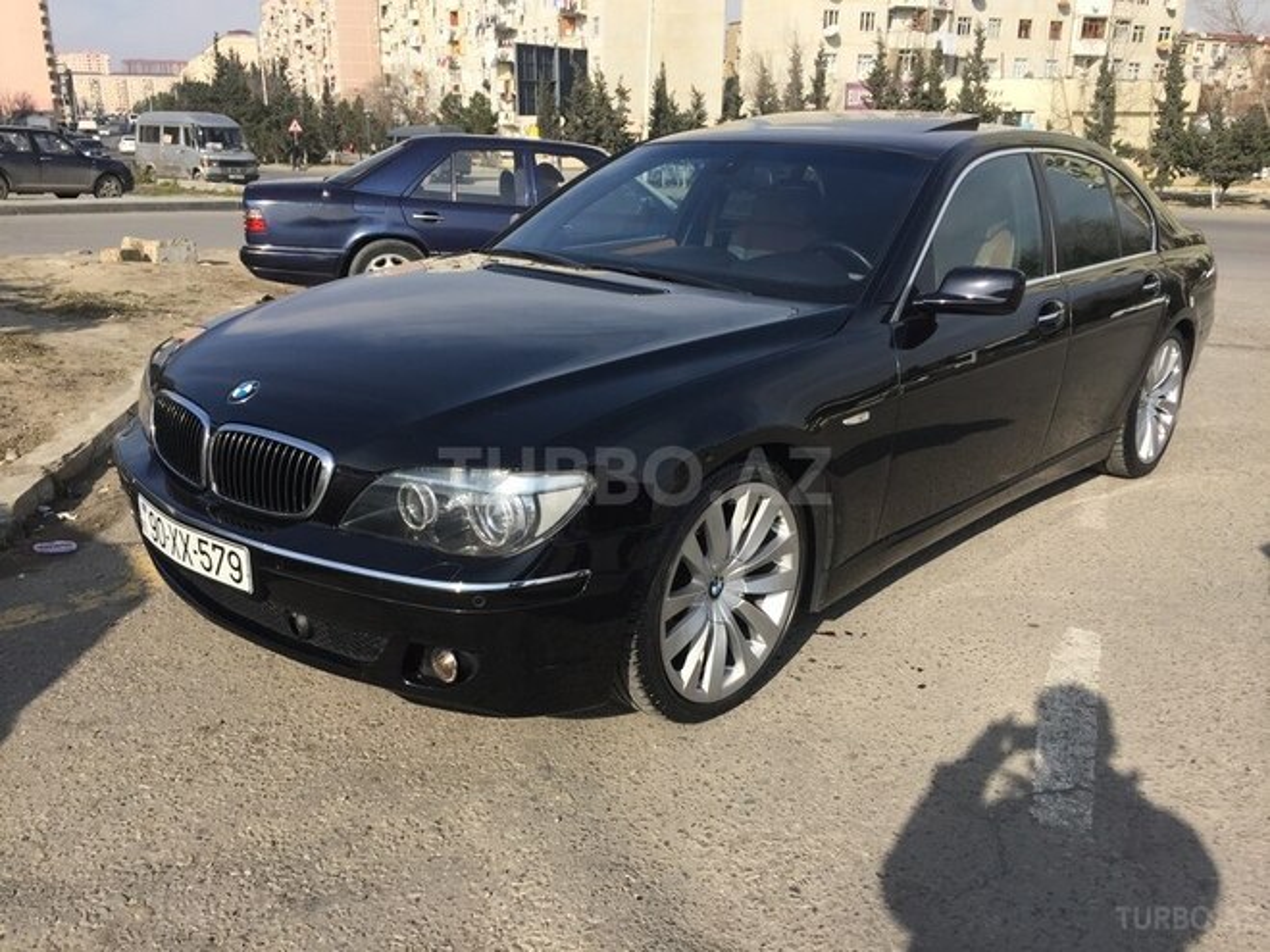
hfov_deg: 61.7
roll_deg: -0.4
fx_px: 1064
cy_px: 476
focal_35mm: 29
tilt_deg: -18.7
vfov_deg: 48.2
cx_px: 635
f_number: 2.2
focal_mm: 4.15
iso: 32
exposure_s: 1/1647
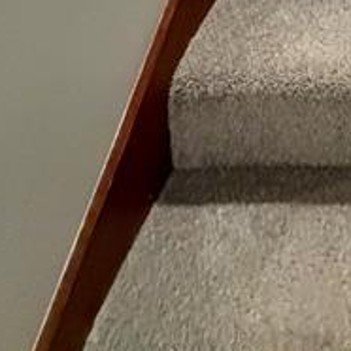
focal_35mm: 51
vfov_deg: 20.2
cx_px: 474
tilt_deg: -3.1
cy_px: -321
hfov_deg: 27.2
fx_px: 585
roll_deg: -1.5
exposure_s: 1/60
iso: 640
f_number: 2.2
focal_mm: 2.22
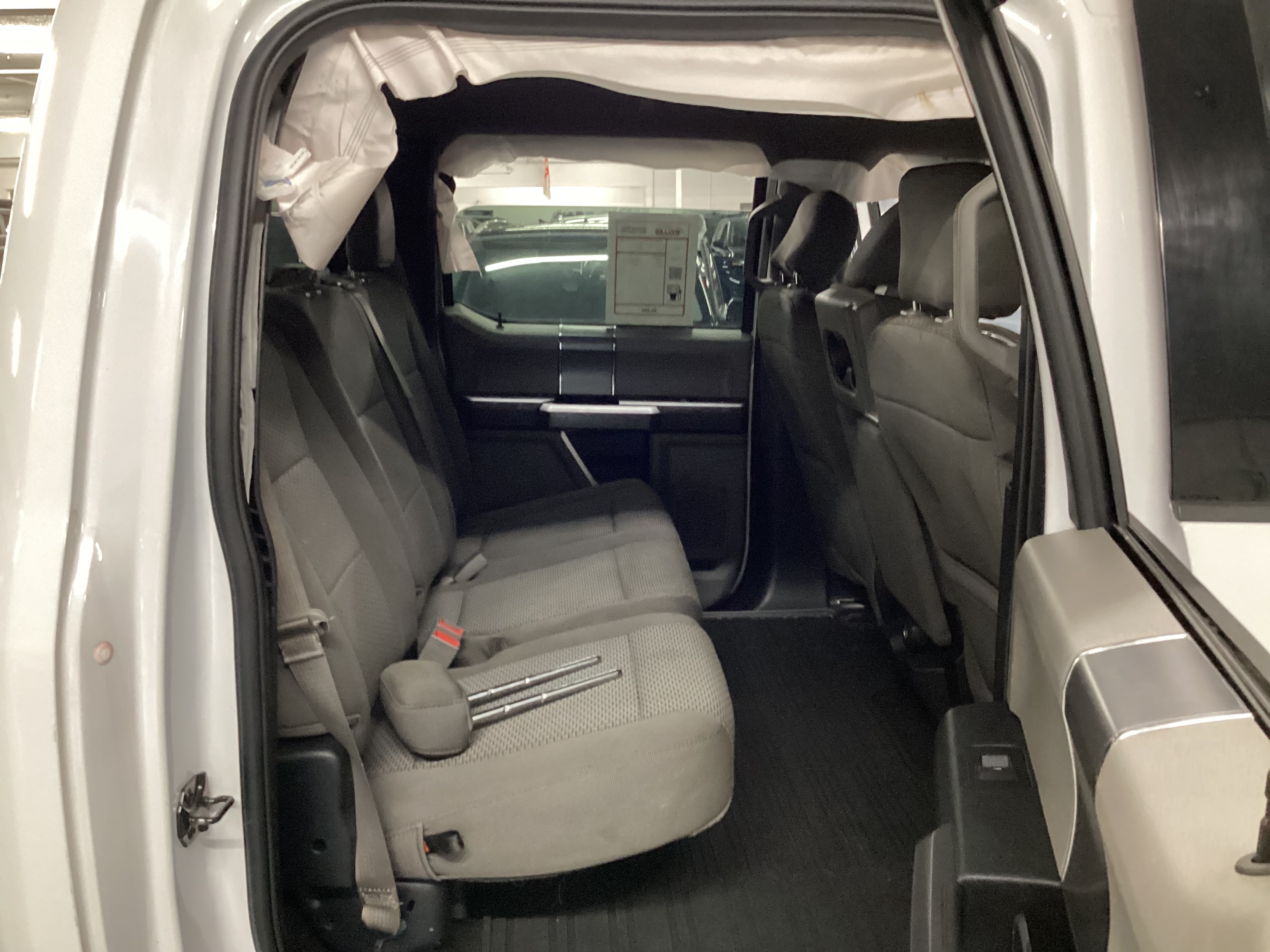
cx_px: 635
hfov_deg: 58.4
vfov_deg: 45.4
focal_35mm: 31
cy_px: 476
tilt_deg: -13.6
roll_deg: -0.1
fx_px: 1137
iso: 400
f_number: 2.4
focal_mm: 3.3
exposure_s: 1/33
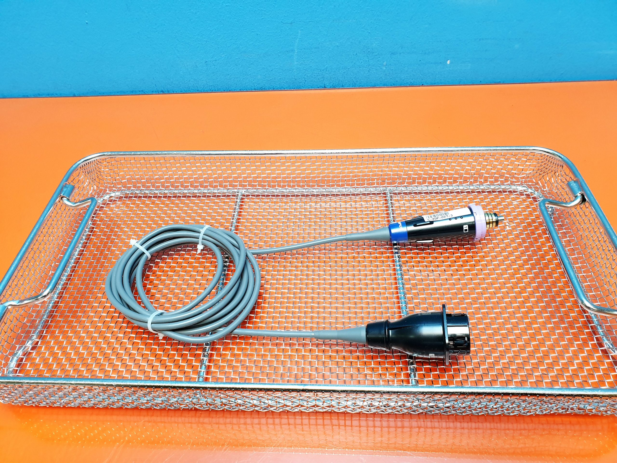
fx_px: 463
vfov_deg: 53.1
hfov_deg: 67.3
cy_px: 232
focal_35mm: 26
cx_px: 308
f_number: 2.4
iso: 160
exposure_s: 1/50
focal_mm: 4.3
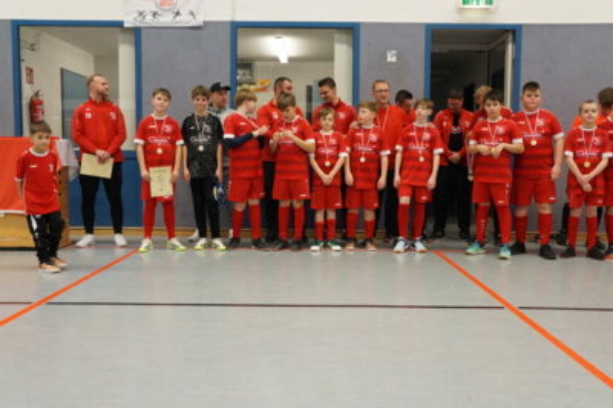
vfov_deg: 36.8
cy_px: 204
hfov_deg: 53.2
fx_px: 612
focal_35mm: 36
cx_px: 306
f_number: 7.1
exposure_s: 1/60
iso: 2000
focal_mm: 24
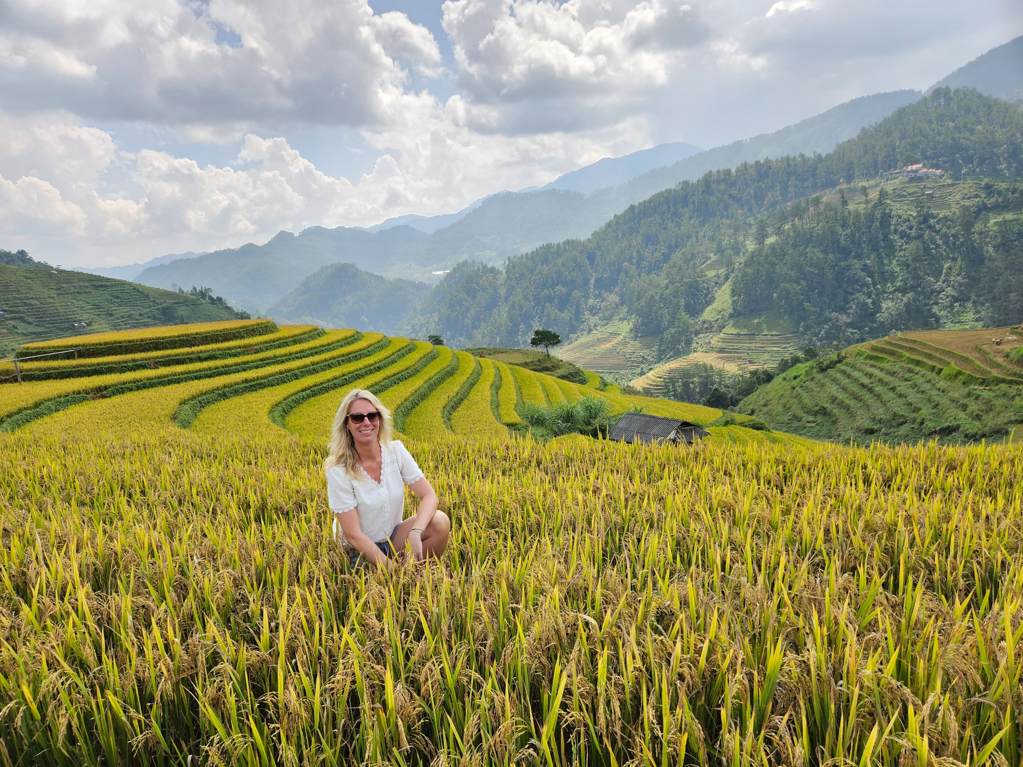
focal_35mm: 23
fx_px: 680
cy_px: 384
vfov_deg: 58.9
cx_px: 512
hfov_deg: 73.9
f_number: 1.8
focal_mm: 5.4
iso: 40
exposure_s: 1/1179
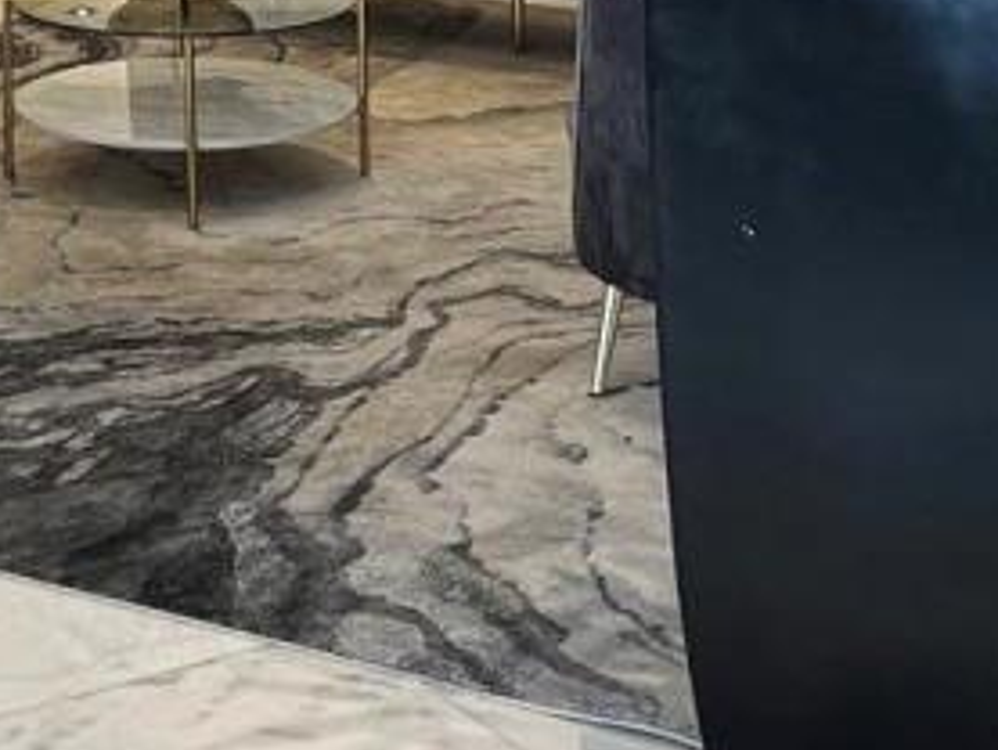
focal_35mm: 90
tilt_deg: -4.3
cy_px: -343
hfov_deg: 21.1
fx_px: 2596
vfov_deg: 15.3
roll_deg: +0.9
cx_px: 40
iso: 100
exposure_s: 1/60
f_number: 1.6
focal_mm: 5.1
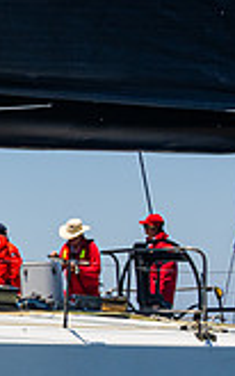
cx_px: -438
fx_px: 2236
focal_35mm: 218
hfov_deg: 5.7
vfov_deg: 9.6
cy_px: 163
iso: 400
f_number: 8
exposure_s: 1/1600
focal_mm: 47
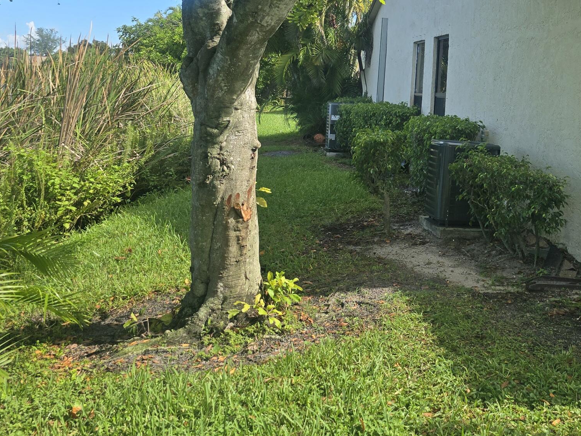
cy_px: 70
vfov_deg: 30.5
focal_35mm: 46
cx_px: 491
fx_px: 772
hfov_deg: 39.1
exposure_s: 1/563
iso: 12
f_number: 1.7
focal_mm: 6.3
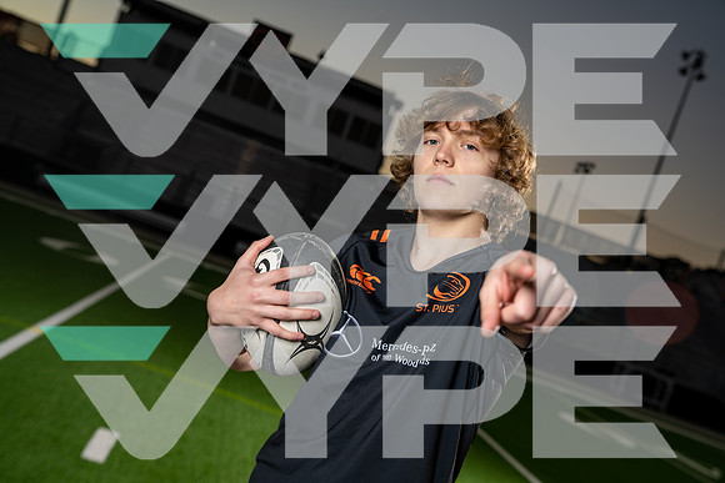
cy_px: 242
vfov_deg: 28.1
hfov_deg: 41.1
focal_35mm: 48
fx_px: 967
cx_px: 362
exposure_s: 1/250
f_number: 4.5
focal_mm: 48
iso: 160
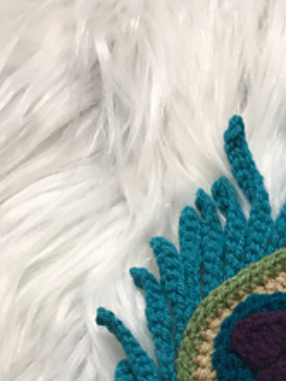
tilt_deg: -86.9
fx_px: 891
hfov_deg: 17.8
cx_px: 279
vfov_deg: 21.6
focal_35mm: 81
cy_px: 502
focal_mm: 3.99
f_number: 1.8
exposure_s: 1/60
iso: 25
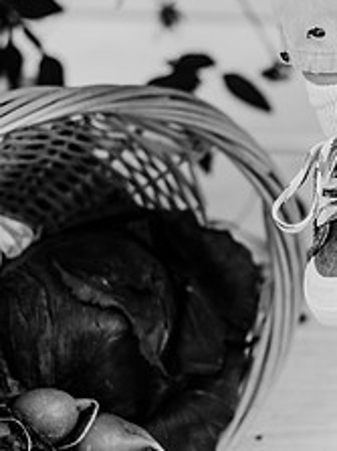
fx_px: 1624
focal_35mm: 125
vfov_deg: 15.8
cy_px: 199
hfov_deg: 11.6
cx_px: 424
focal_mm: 50
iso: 100
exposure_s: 1/160
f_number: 2.5
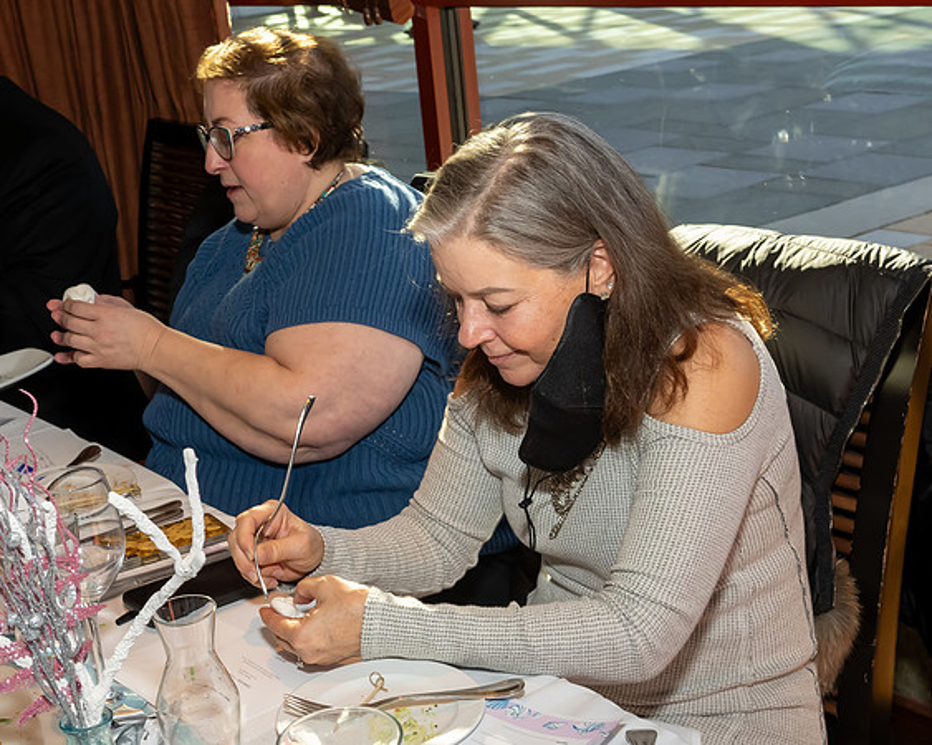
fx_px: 1421
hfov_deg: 36.3
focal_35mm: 52
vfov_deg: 29.3
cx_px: 475
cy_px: 437
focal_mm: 26
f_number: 7.1
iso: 1000
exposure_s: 1/250
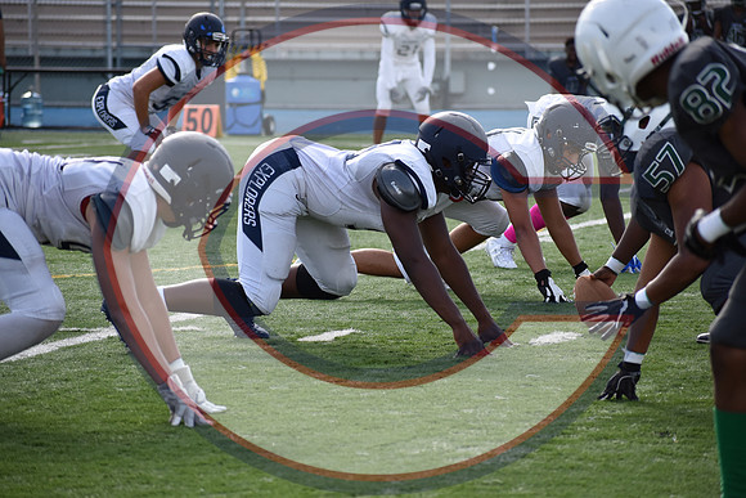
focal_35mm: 232
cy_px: 249
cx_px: 373
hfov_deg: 8.9
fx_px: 4819
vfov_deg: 5.9
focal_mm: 155
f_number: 5
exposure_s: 1/1250
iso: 400
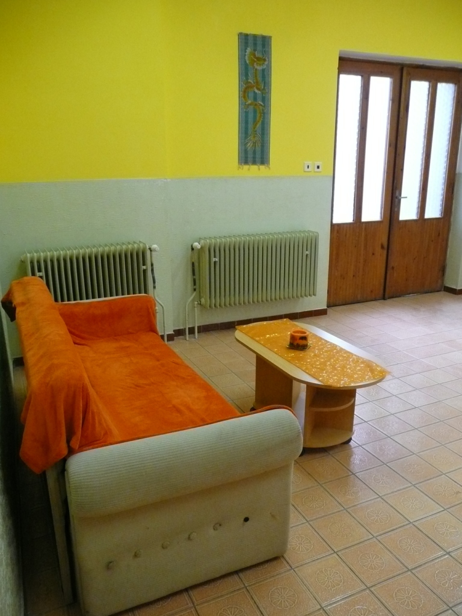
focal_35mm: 28
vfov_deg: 63.4
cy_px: 308
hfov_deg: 49.7
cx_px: 231
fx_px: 498
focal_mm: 4.6
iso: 400
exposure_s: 1/40
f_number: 3.3
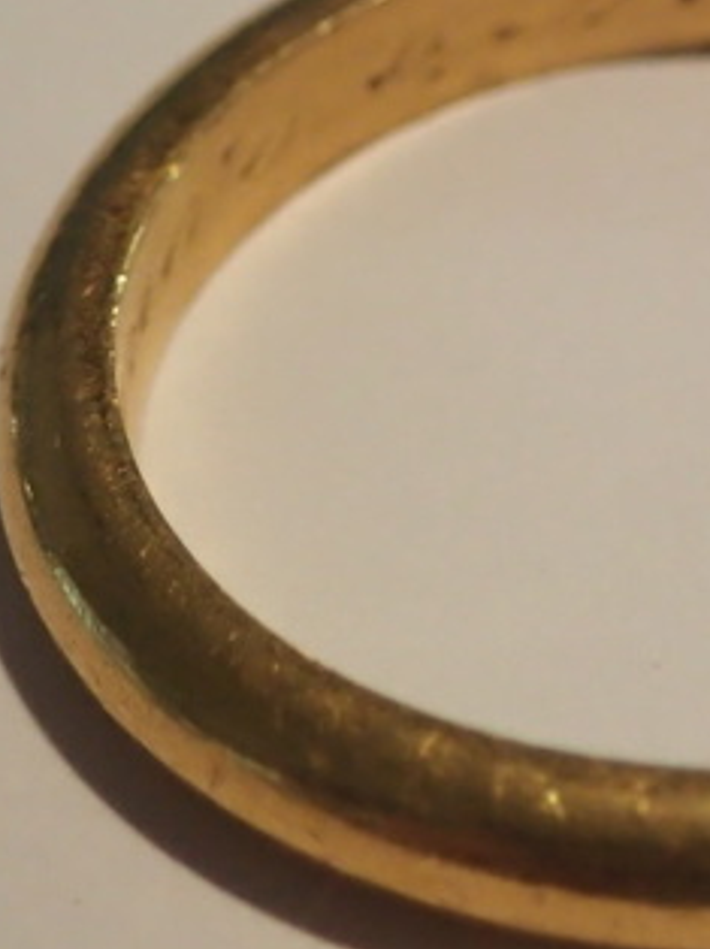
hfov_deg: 7.2
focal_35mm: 204
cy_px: 314
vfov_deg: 9.7
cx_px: 686
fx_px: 5587
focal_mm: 14.41
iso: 400
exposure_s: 1/80
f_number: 4.4
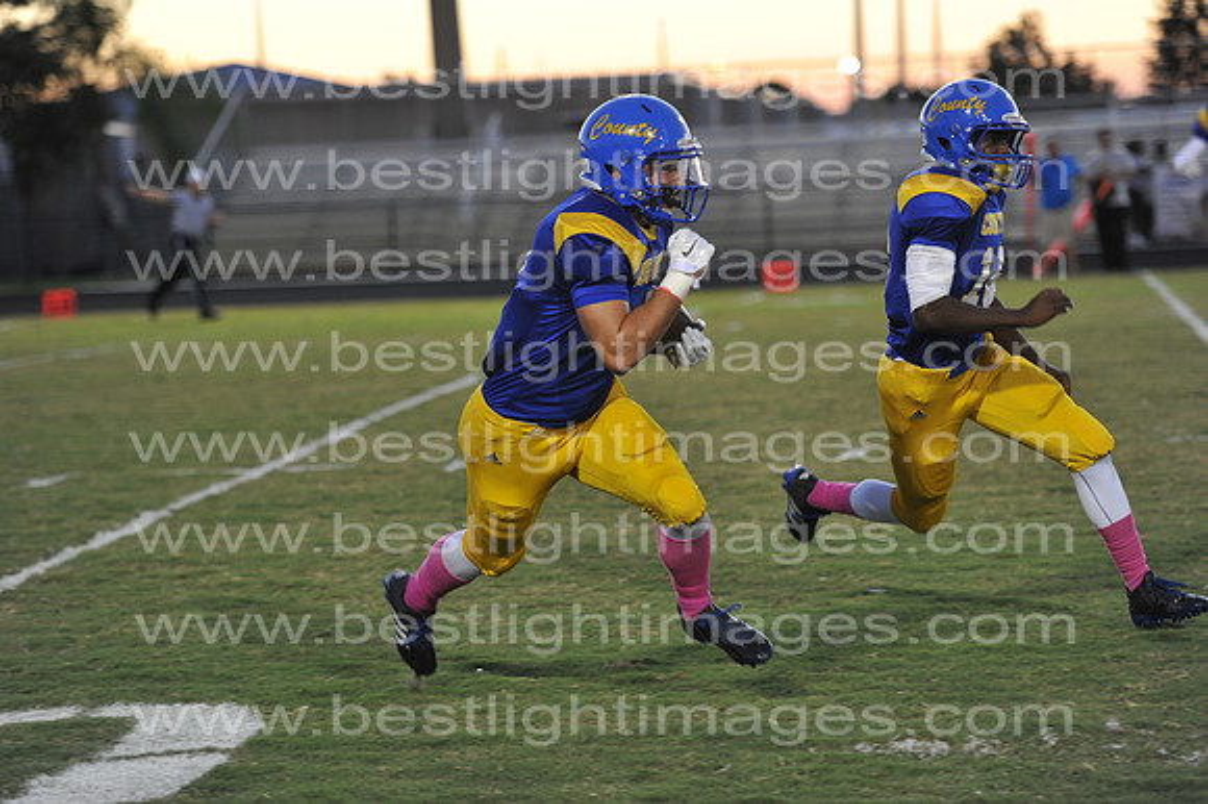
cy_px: 402
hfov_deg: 15.8
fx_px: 4360
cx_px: 604
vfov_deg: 10.5
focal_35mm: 130
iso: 1600
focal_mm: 130
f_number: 3.2
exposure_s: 1/400
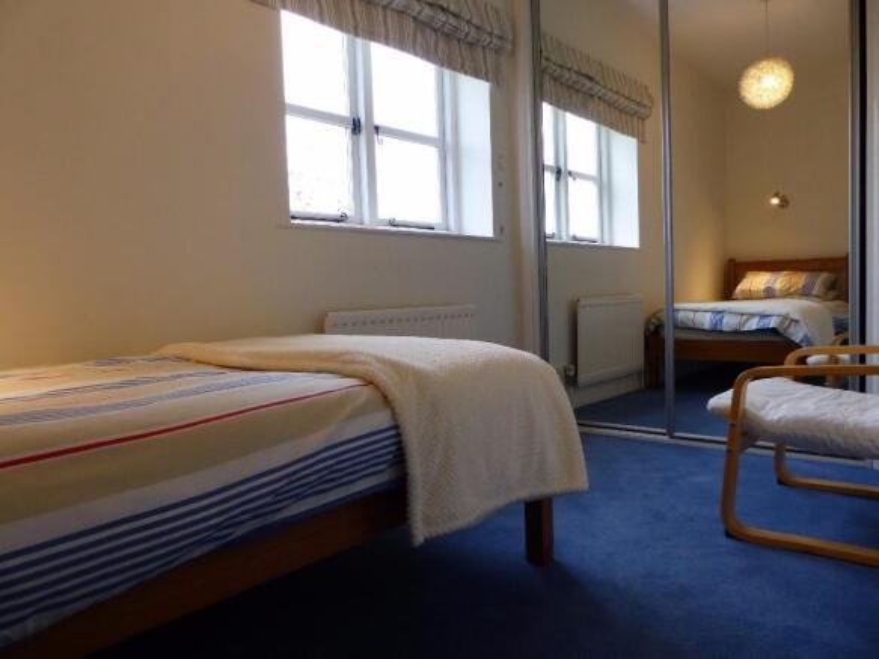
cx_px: 440
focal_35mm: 26
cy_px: 330
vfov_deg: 53.0
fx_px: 660
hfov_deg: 67.3
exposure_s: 1/60
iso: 125
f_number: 2.8
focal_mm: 4.5
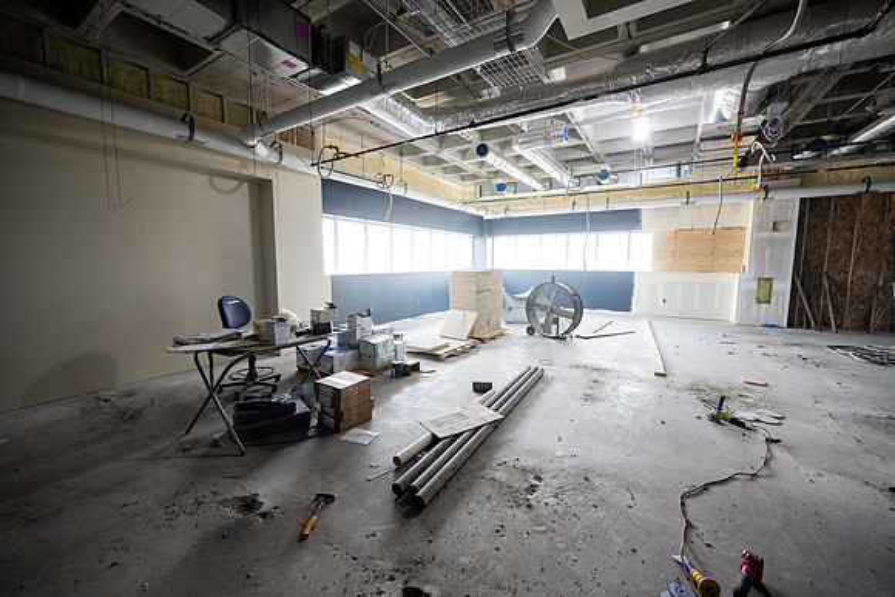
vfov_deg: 81.2
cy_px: 298
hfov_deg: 104.2
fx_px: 348
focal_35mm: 14
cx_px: 448
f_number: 4
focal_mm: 14
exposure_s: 1/200
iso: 1000
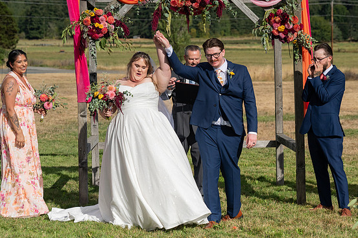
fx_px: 984
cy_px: 123
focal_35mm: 99
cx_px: 221
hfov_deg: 20.6
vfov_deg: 13.8
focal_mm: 78
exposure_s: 1/8000
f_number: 5
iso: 400
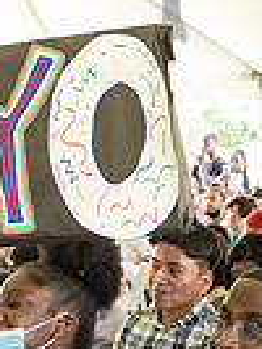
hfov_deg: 12.3
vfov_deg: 16.6
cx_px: 302
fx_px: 1189
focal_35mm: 118
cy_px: 275
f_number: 4
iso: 2500
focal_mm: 24
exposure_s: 1/400
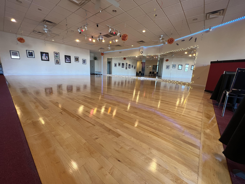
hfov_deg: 106.2
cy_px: 92
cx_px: 122
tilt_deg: -12.5
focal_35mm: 13
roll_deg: -2.1
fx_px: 92
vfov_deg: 89.9
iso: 125
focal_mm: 1.57
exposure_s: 1/60
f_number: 1.8
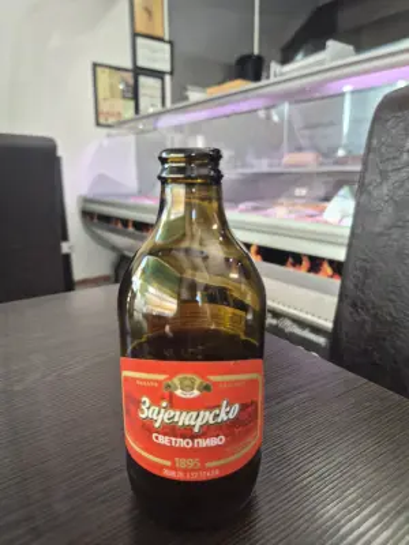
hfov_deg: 58.9
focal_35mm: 23
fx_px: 362
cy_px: 272
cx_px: 204
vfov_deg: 73.9
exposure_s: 1/100
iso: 320
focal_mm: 5.4
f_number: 1.8
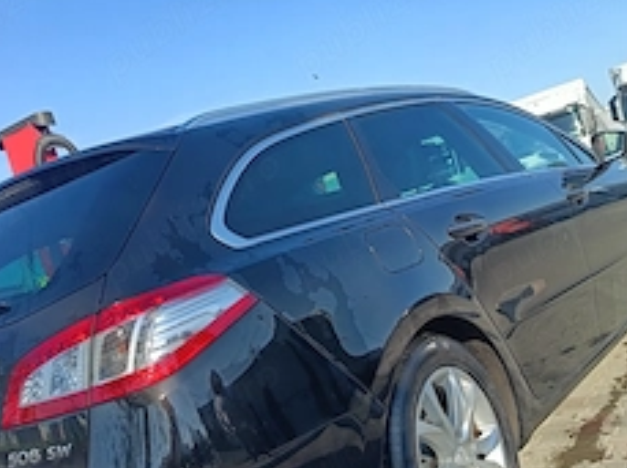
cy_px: 265
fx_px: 760
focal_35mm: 42
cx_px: 287
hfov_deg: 44.8
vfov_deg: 34.2
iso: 100
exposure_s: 1/241
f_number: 1.75
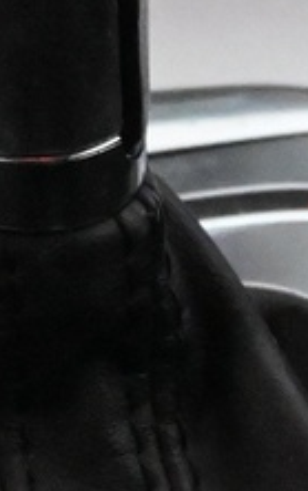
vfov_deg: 5.4
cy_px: 323
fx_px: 5241
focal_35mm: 391
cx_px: 0
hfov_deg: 3.4
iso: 11400
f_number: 5.3
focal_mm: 35
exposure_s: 1/60
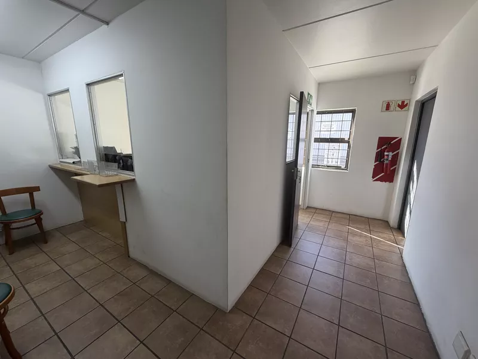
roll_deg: -0.2
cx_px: 239
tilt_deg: -12.3
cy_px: 180
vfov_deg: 85.7
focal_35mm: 14
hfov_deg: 102.1
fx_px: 193
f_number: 2.2
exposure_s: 1/121
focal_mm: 2.22
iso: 125
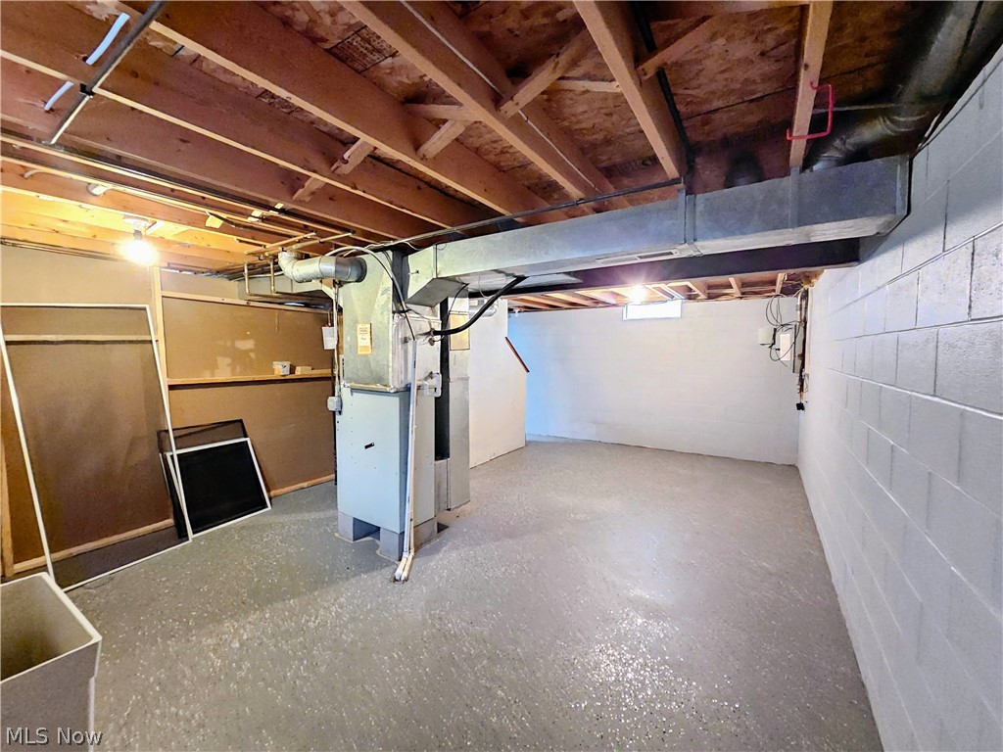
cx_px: 502
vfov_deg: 89.9
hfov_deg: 106.2
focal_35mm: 13
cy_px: 376
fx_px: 377
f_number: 2.2
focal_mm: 2.2
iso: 4000
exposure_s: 1/24
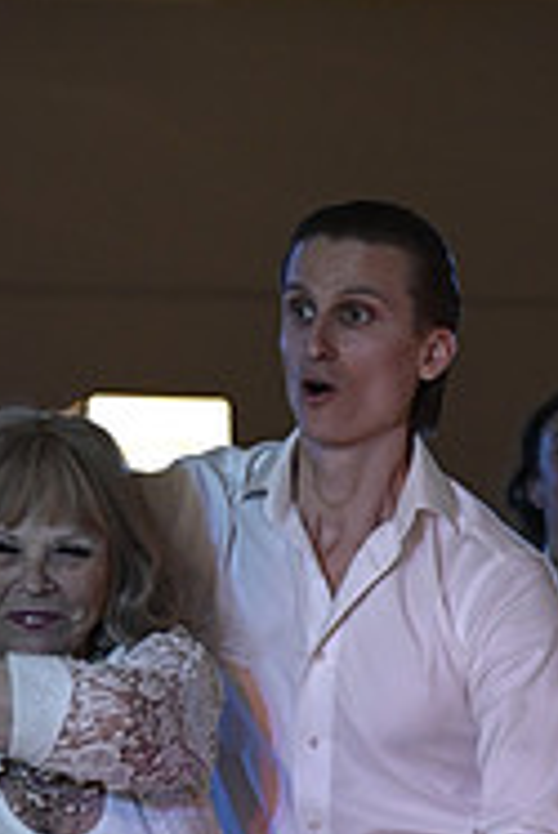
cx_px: 114
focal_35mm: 435
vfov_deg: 4.7
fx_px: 10094
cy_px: 1088
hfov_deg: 3.2
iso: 2000
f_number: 5
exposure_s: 1/200
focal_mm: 140
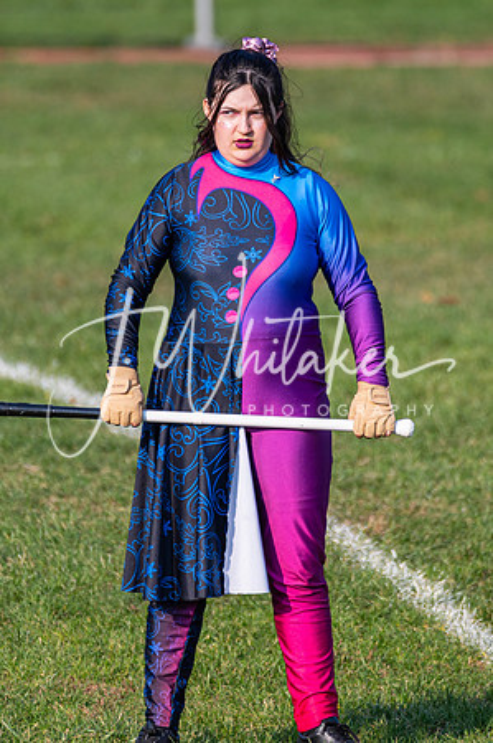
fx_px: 18449
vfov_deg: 2.3
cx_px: 283
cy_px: 353
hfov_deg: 1.5
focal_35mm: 896
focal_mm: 560
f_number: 7.1
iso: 400
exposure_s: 1/1250
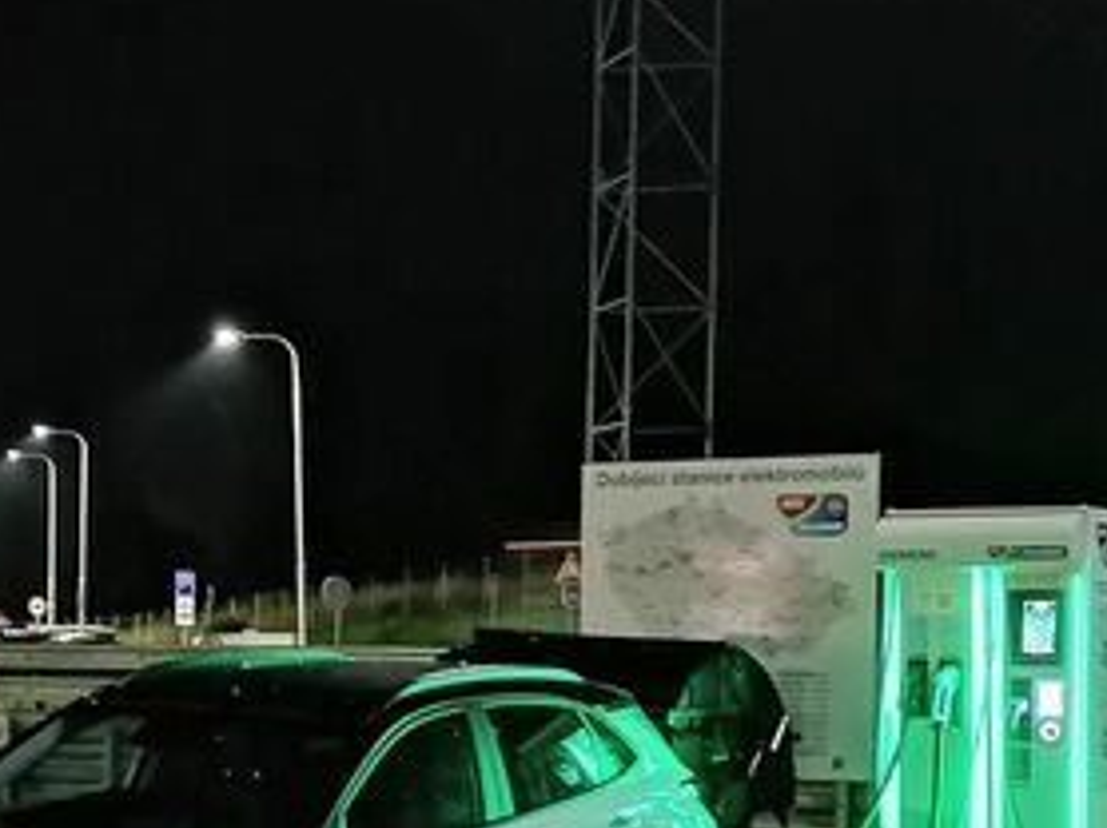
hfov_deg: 22.1
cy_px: 685
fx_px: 2812
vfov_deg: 16.6
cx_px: 307
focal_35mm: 88
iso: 1000
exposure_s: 1/2
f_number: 1.8
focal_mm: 5.3
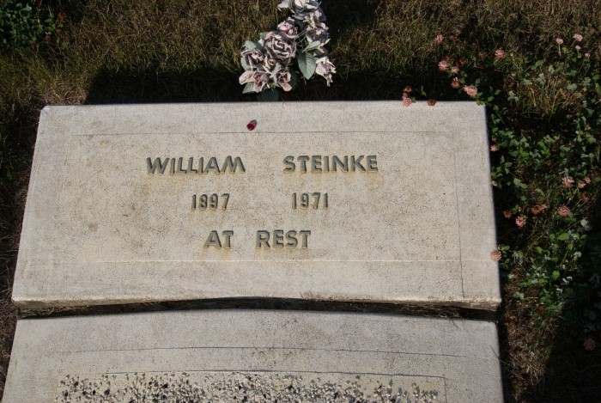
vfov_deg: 34.3
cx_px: 300
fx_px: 652
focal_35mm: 39
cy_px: 202
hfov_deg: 49.5
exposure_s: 1/160
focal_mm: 26
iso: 100
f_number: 16
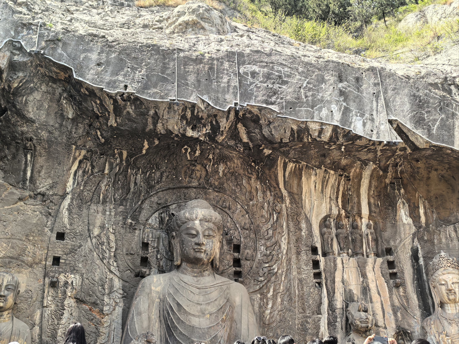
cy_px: 172
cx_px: 230
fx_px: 636
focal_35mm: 48
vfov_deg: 30.3
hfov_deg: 39.7
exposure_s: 1/1111
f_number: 2
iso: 50
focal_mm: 5.75
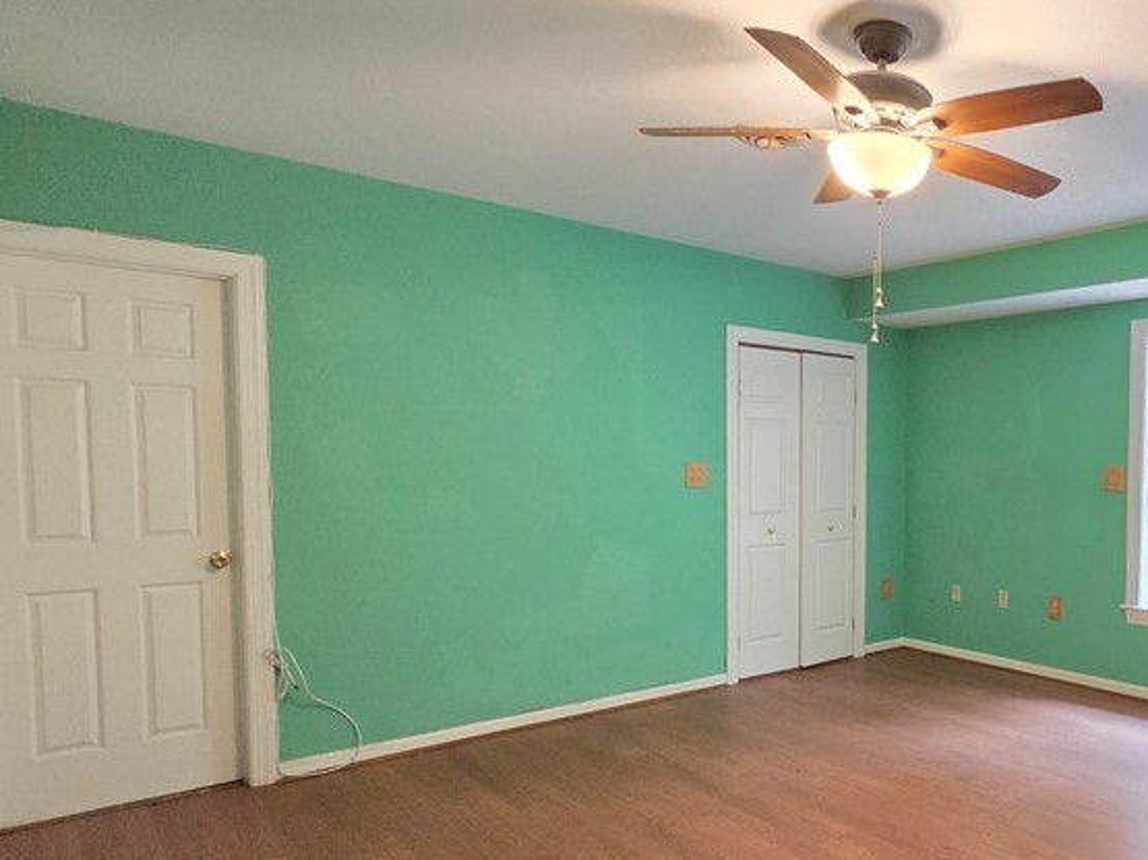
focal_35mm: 24
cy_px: 515
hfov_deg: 64.3
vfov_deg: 56.4
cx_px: 943
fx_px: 796
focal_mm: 2.2
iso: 1600
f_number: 2.2
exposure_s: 1/60
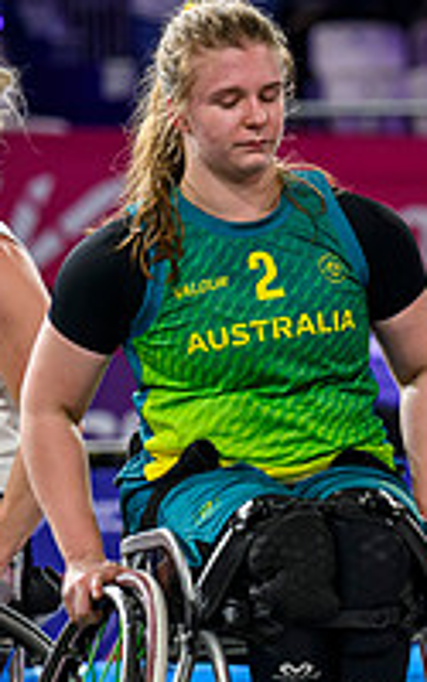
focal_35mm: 409
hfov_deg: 3.2
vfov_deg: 5.1
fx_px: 7615
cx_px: 810
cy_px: 421
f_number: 3.2
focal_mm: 135
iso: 2500
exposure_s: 1/1600
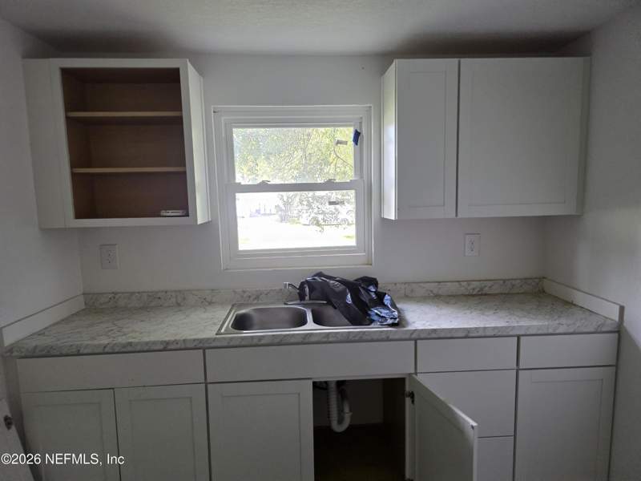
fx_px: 426
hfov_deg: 73.9
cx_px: 320
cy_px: 240
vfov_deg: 58.9
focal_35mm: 23
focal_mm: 6.3
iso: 640
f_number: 1.7
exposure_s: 1/240
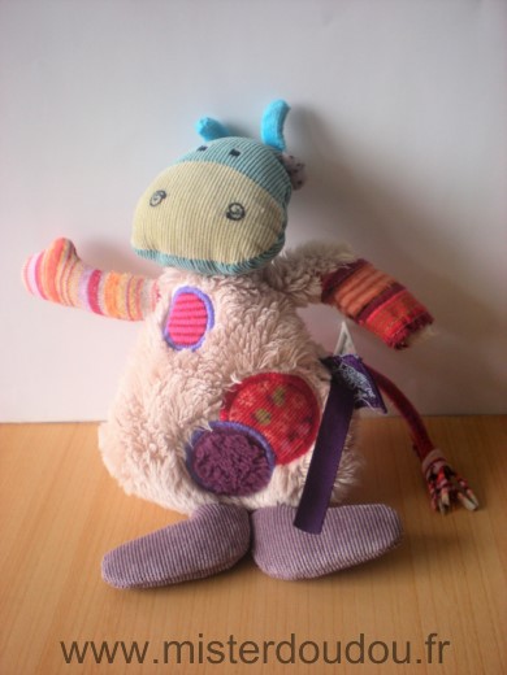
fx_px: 742
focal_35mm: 38
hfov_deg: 37.7
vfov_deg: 49.0
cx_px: 254
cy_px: 338
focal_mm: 6.3
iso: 129
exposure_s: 1/64.5
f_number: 3.1
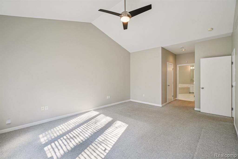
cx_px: 119
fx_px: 99
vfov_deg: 77.3
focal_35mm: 15
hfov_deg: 100.4
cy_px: 80
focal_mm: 10
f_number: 8
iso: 200
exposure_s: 1/30
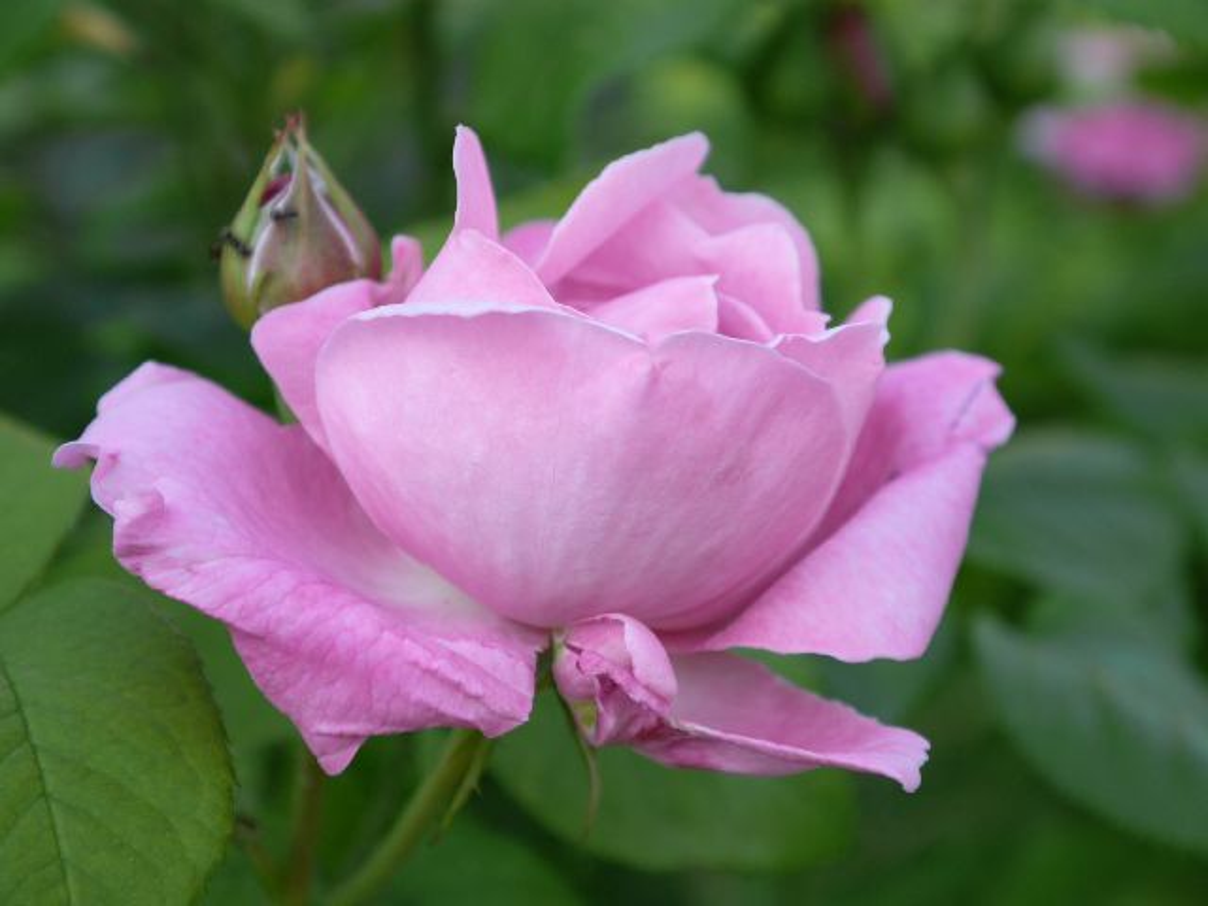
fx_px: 3490
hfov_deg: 19.6
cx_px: 604
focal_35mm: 100
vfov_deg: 14.8
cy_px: 453
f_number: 5.6
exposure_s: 1/80
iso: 100
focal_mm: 50
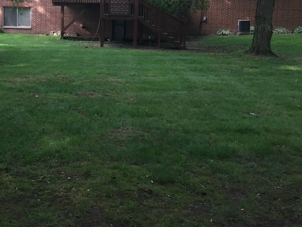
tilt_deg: -2.4
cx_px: 99
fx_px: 445
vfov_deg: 28.2
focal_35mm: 51
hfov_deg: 37.0
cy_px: 57
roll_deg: -0.7
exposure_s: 1/120
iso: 50
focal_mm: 4.15
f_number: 2.2
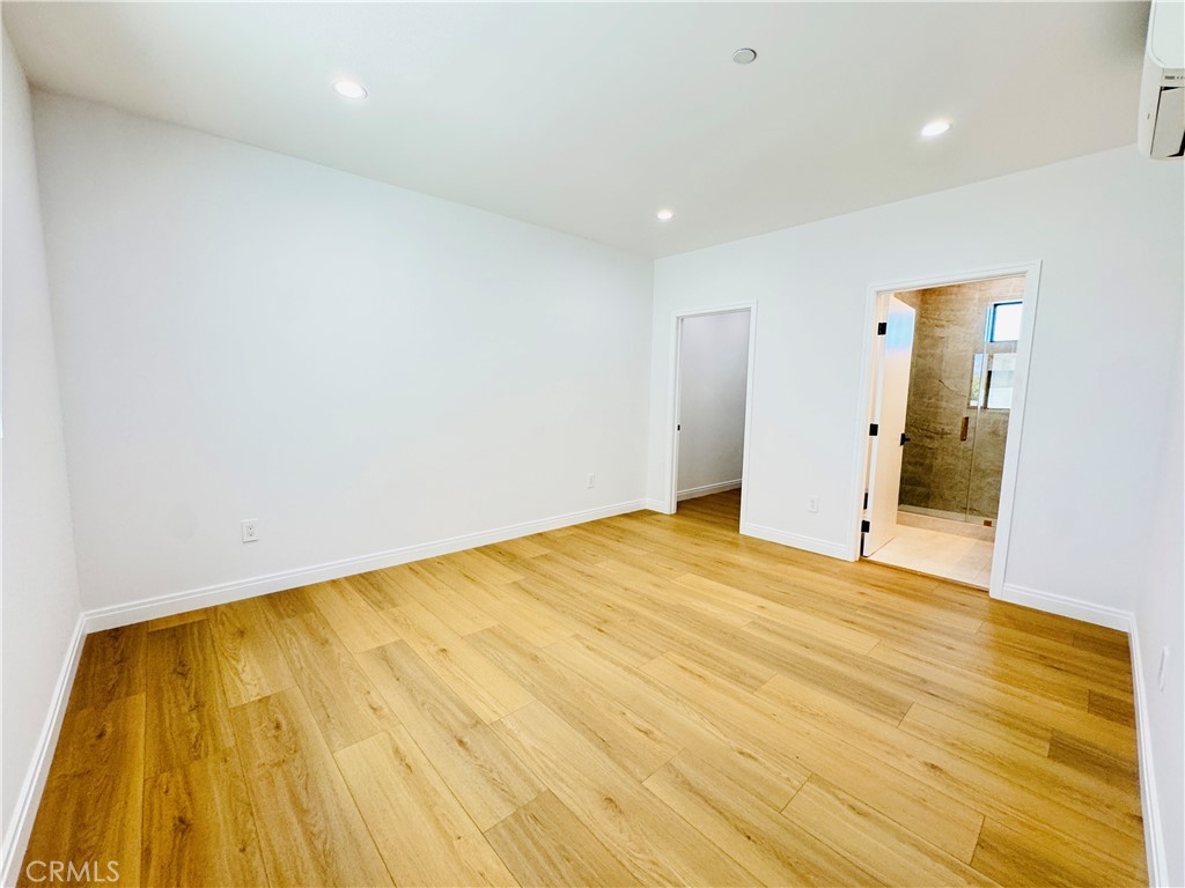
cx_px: 592
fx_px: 479
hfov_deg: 102.1
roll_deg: -0.9
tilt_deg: -6.7
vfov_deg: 85.7
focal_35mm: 14
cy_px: 444
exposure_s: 1/120
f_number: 2.2
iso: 200
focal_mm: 2.22
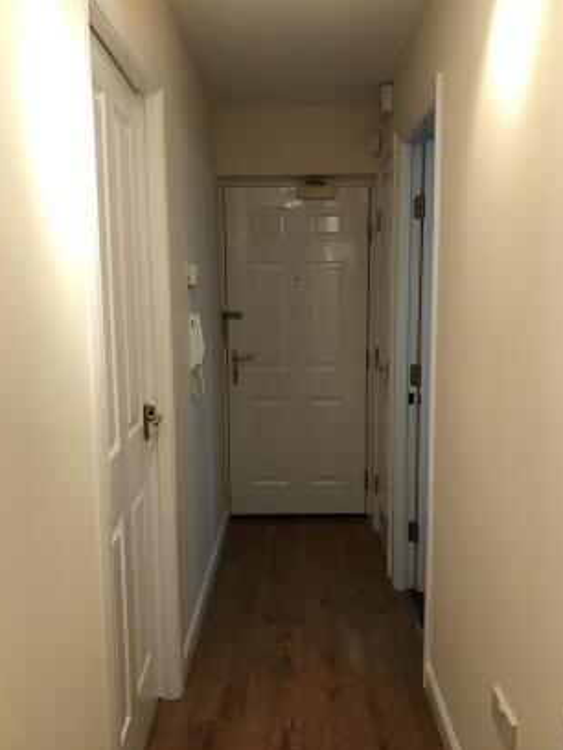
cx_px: 283
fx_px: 651
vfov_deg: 60.0
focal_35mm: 30
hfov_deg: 46.8
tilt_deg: -7.3
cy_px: 383
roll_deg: +0.4
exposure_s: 1/20
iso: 32
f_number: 1.8
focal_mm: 3.99
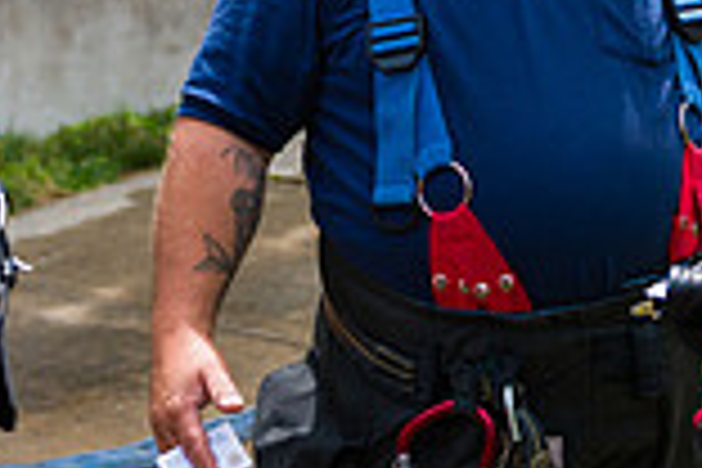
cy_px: -135
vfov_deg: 11.2
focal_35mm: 119
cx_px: 486
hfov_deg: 17.1
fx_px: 2320
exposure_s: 1/2000
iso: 200
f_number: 3.2
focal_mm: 32
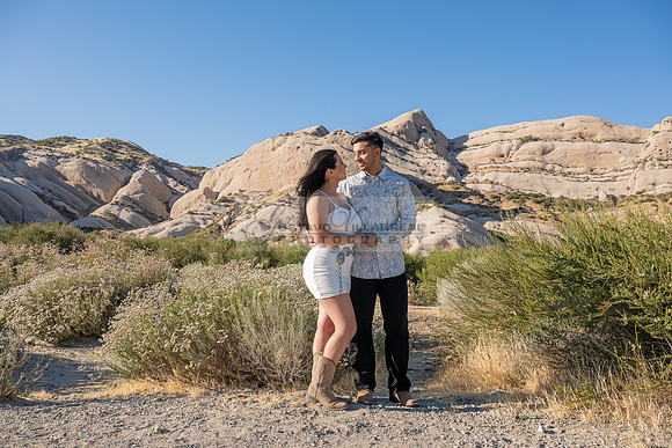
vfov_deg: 47.2
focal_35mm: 28
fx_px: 513
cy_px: 224
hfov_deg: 66.4
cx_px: 336
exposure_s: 1/200
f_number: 9
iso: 200
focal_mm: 27.5
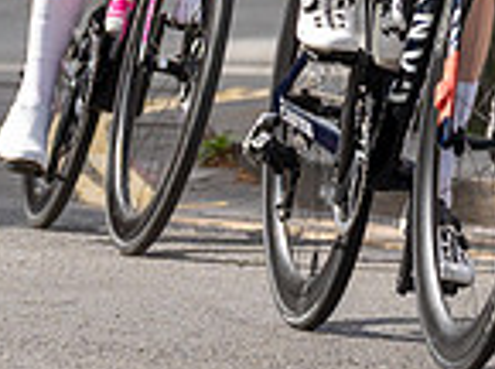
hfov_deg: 3.3
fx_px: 8487
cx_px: 637
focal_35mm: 595
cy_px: -419
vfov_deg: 2.5
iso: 125
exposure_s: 1/1000
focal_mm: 87
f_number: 4
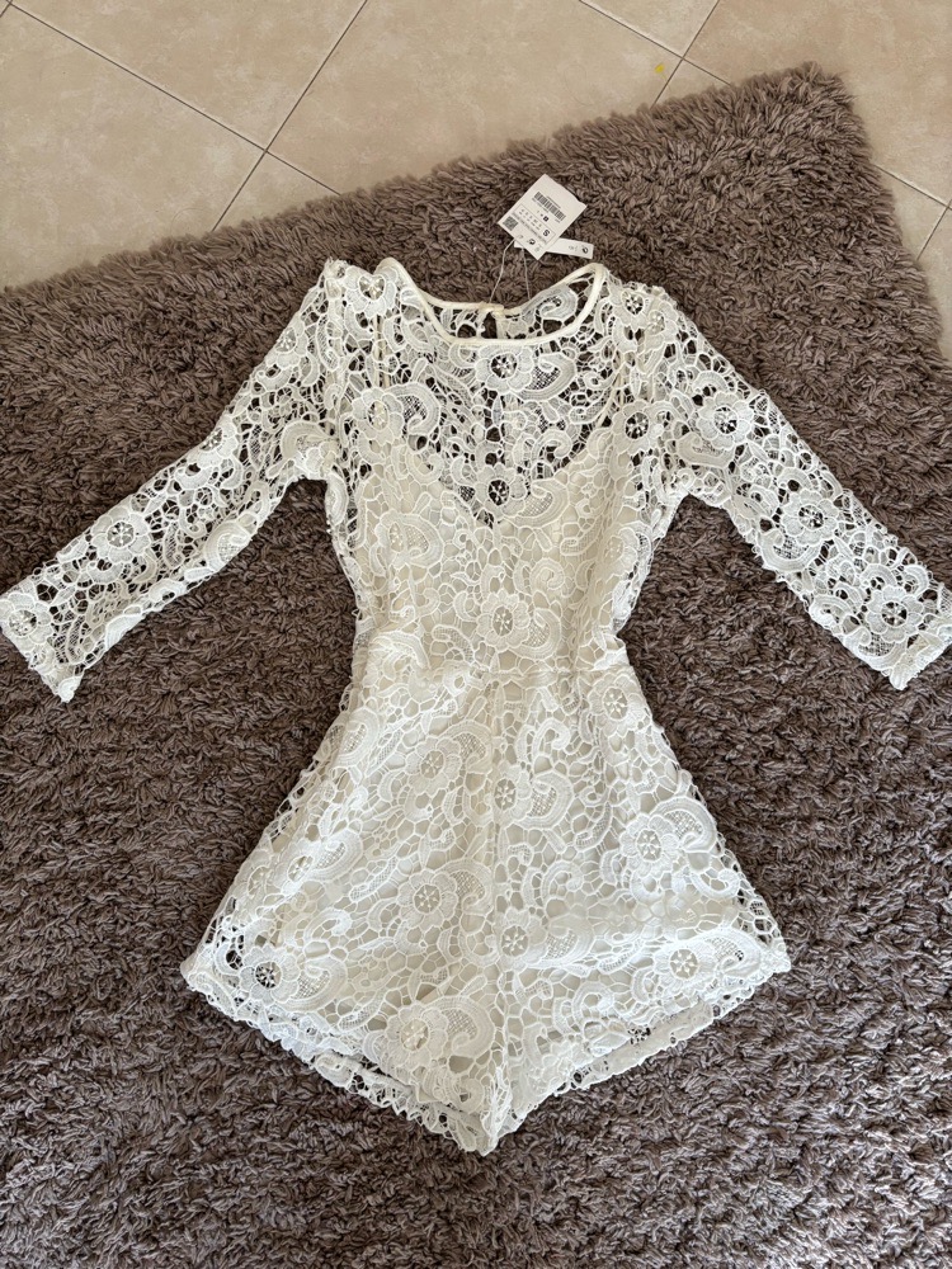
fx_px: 953
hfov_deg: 53.1
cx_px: 476
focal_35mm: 26
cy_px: 634
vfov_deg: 67.3
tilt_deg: -83.2
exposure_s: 1/68
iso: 125
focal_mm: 5.96
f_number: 1.6
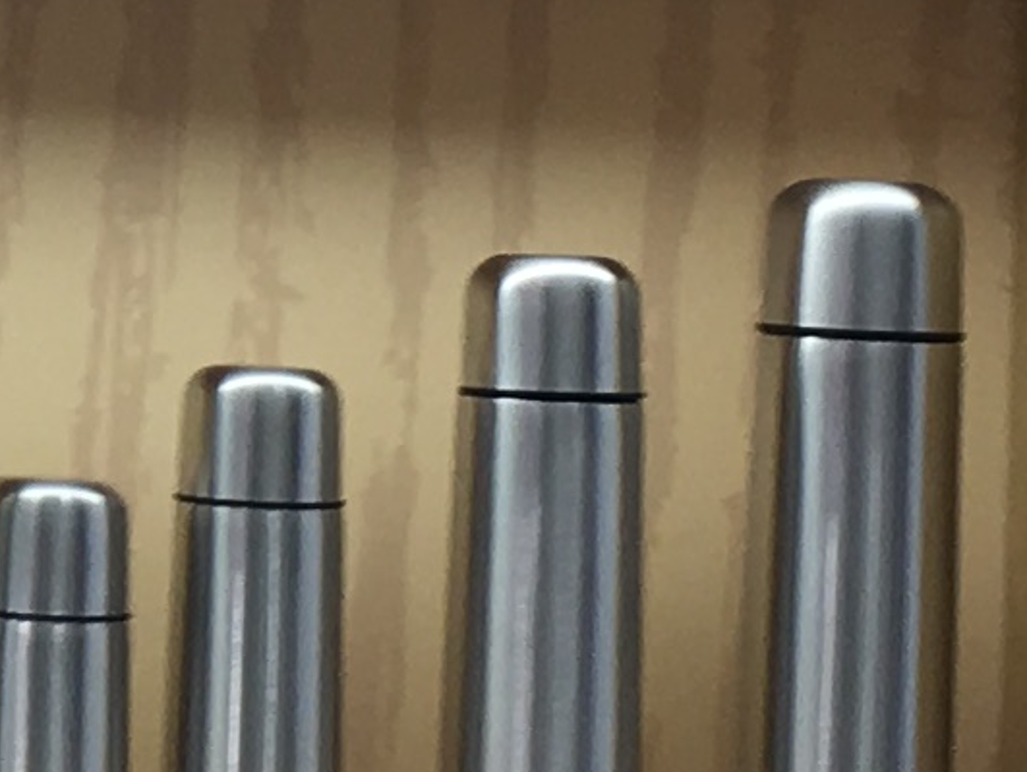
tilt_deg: +1.3
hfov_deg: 8.7
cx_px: -698
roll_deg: -2.7
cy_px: -97
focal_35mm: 220
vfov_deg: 6.7
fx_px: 6531
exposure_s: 1/50
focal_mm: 4.15
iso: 25
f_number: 2.2
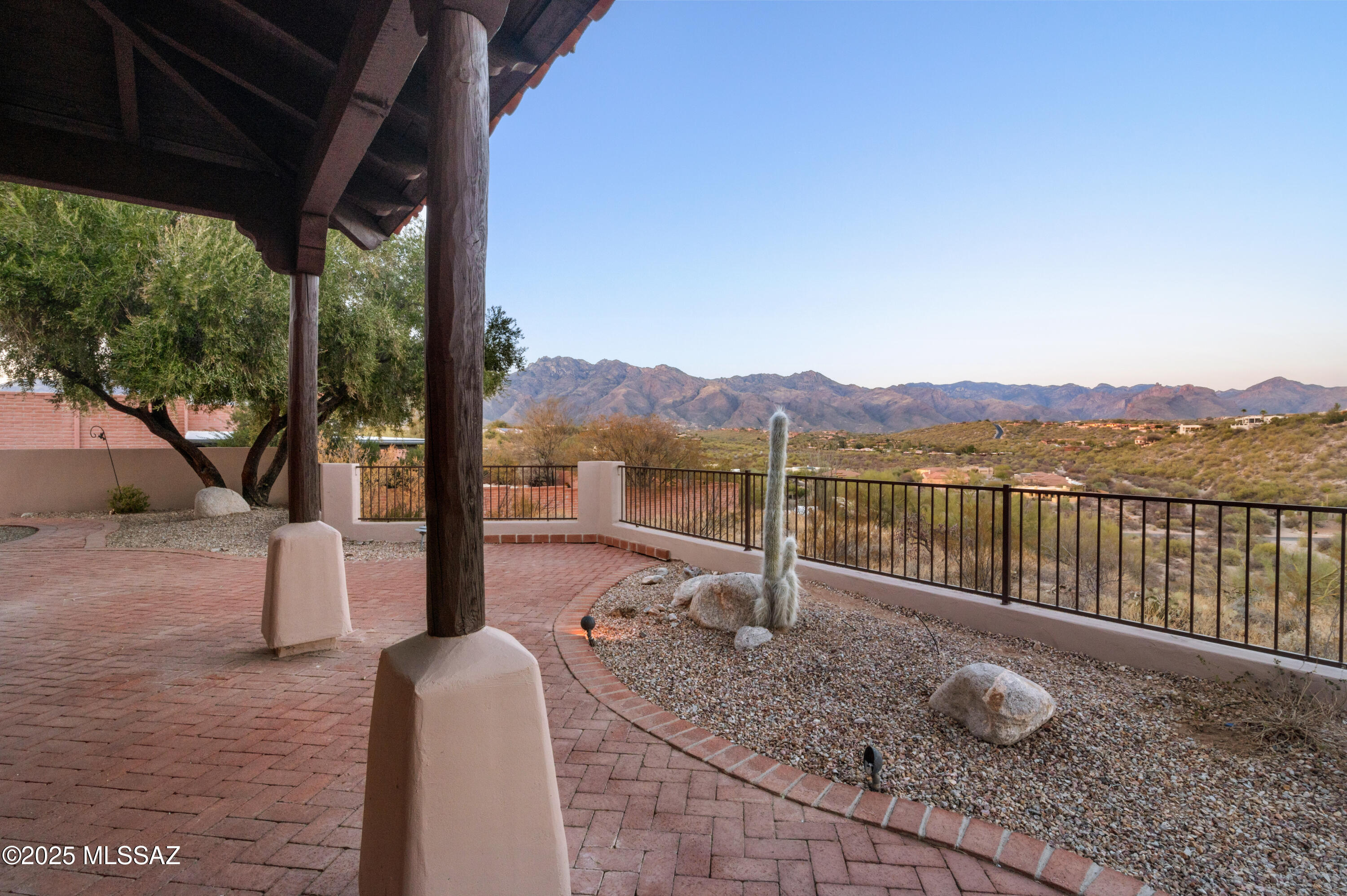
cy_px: 448
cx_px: 674
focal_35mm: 16
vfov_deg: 73.7
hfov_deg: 96.8
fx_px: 598
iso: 800
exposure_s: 1/13
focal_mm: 16
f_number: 22
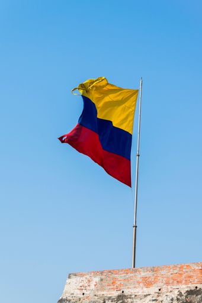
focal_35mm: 90
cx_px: 101
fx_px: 758
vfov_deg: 22.6
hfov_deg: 15.2
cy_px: 152
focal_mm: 60
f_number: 8
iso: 100
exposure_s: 1/400
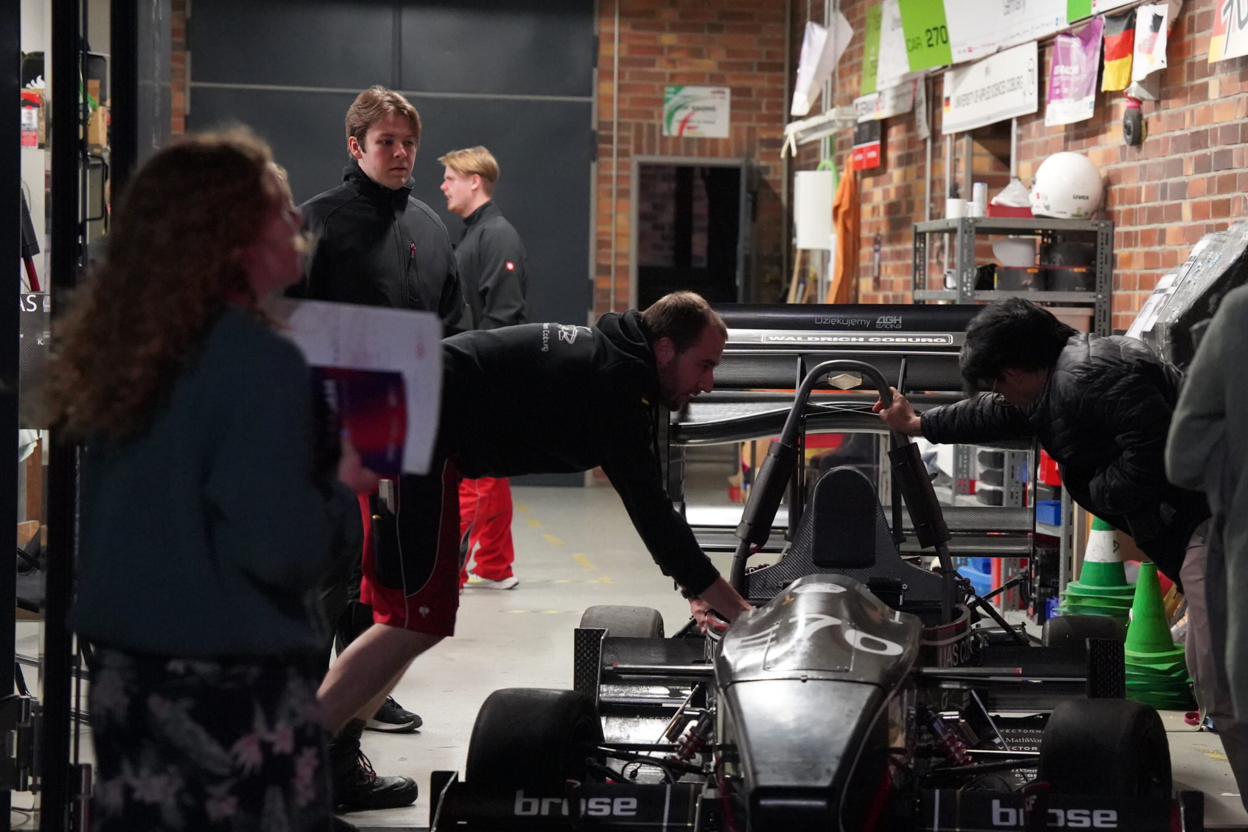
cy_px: 474
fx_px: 3155
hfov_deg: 22.3
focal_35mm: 91
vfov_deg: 15.0
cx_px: 748
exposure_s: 1/160
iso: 12800
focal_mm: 71
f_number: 3.5
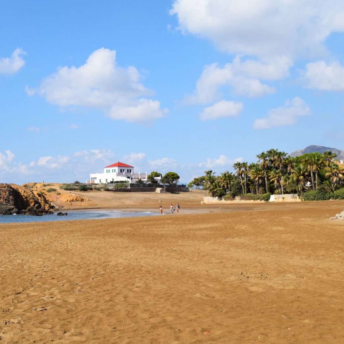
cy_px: 174
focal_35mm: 53
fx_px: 592
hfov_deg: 32.1
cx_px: 106
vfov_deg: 32.4
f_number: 10
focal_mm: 27
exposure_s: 1/400
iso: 200
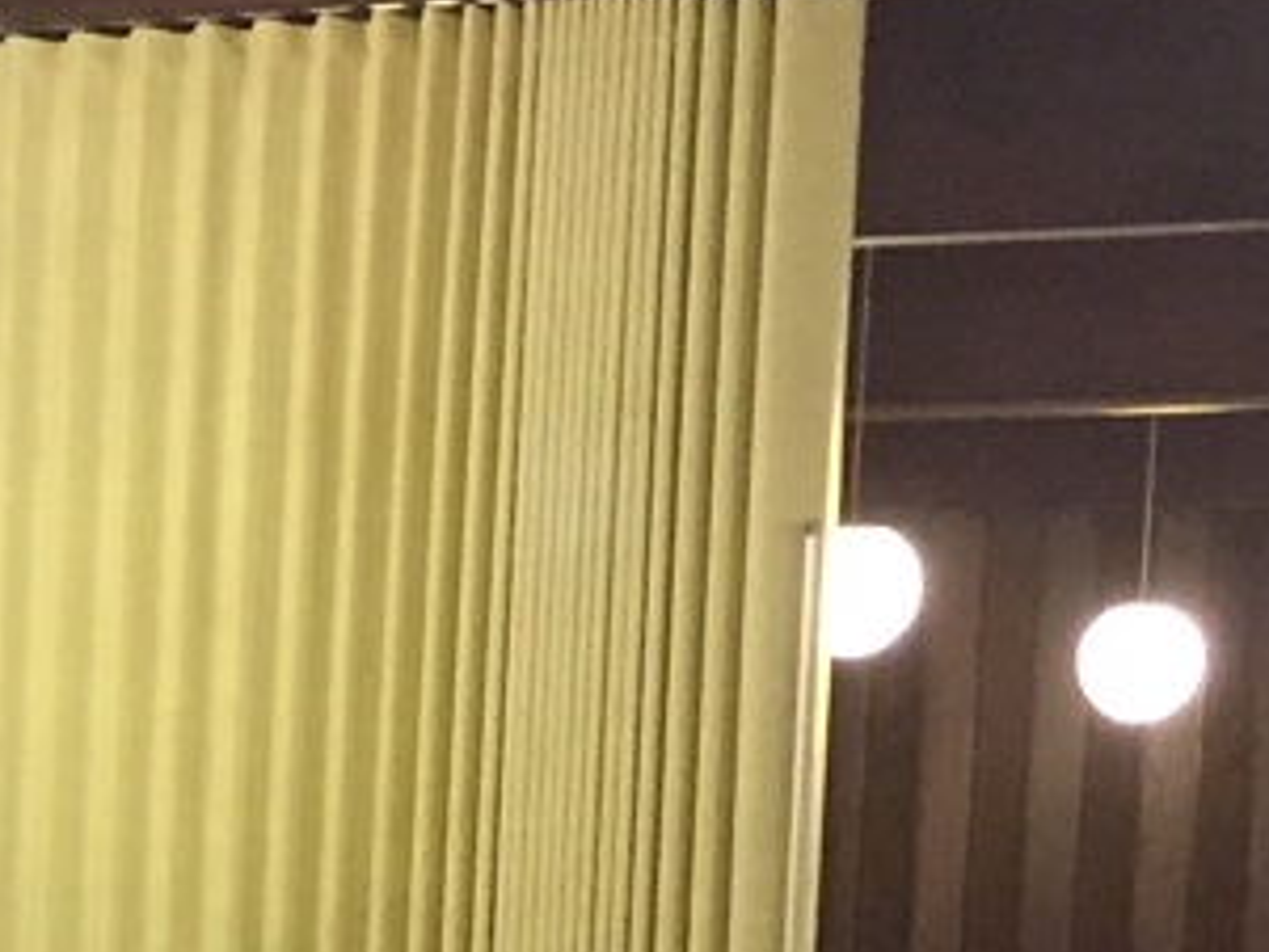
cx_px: -586
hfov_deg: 12.0
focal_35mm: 157
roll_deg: -1.3
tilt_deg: -5.6
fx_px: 5758
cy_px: 1542
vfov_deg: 9.1
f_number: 2.2
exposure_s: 1/30
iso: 250
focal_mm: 4.15
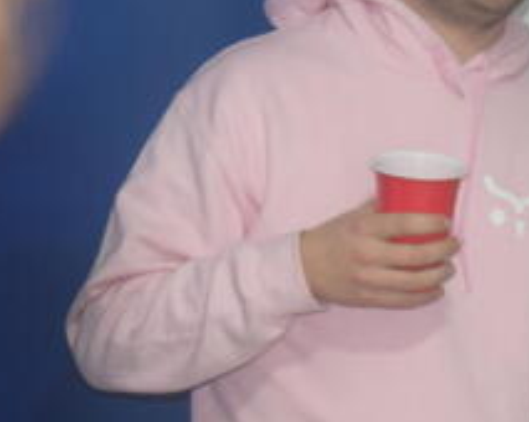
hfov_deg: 10.5
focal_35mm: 182
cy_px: 11
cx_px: 509
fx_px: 2848
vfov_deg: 8.4
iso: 2000
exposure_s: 1/60
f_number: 5.6
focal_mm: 55
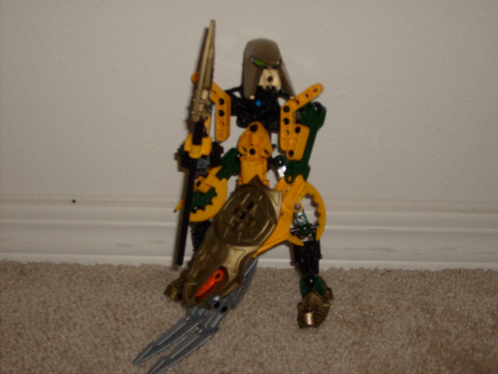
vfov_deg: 28.0
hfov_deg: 36.8
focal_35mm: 52
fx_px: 748
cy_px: 187
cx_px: 249
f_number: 3.3
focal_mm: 8.7
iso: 100
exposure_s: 1/60
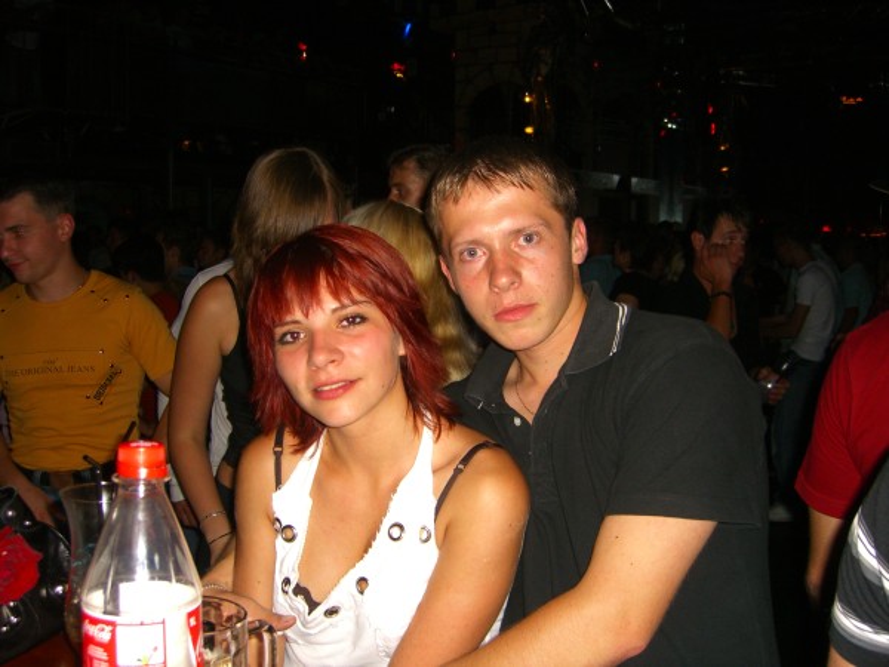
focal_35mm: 38
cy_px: 334
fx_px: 976
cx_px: 444
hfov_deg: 49.0
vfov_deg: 37.7
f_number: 2.8
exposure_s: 1/60
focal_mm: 7.9
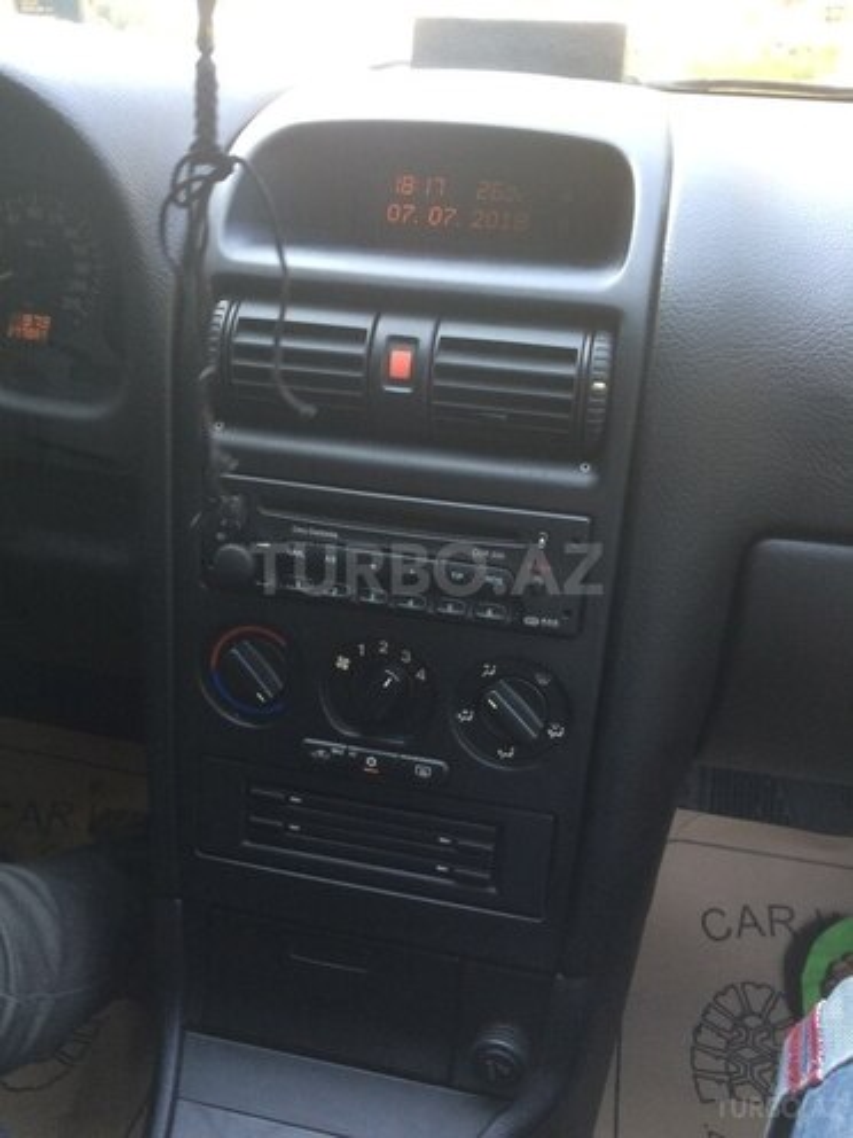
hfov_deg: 48.2
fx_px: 953
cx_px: 426
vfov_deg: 61.7
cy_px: 569
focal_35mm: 29
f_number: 2.2
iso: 100
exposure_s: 1/33
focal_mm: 4.15
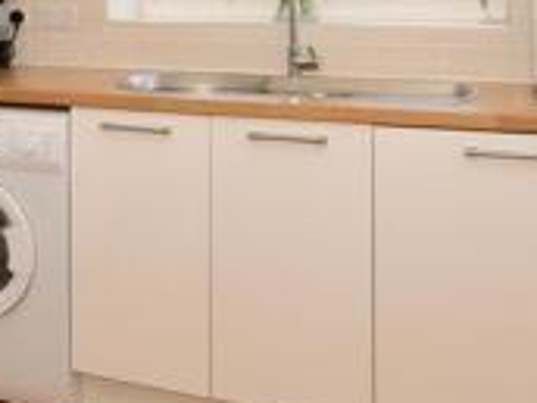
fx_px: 853
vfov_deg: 25.0
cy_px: -23
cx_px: 128
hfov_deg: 34.1
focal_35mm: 55
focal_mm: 10
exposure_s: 1/200
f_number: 7.1
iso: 400
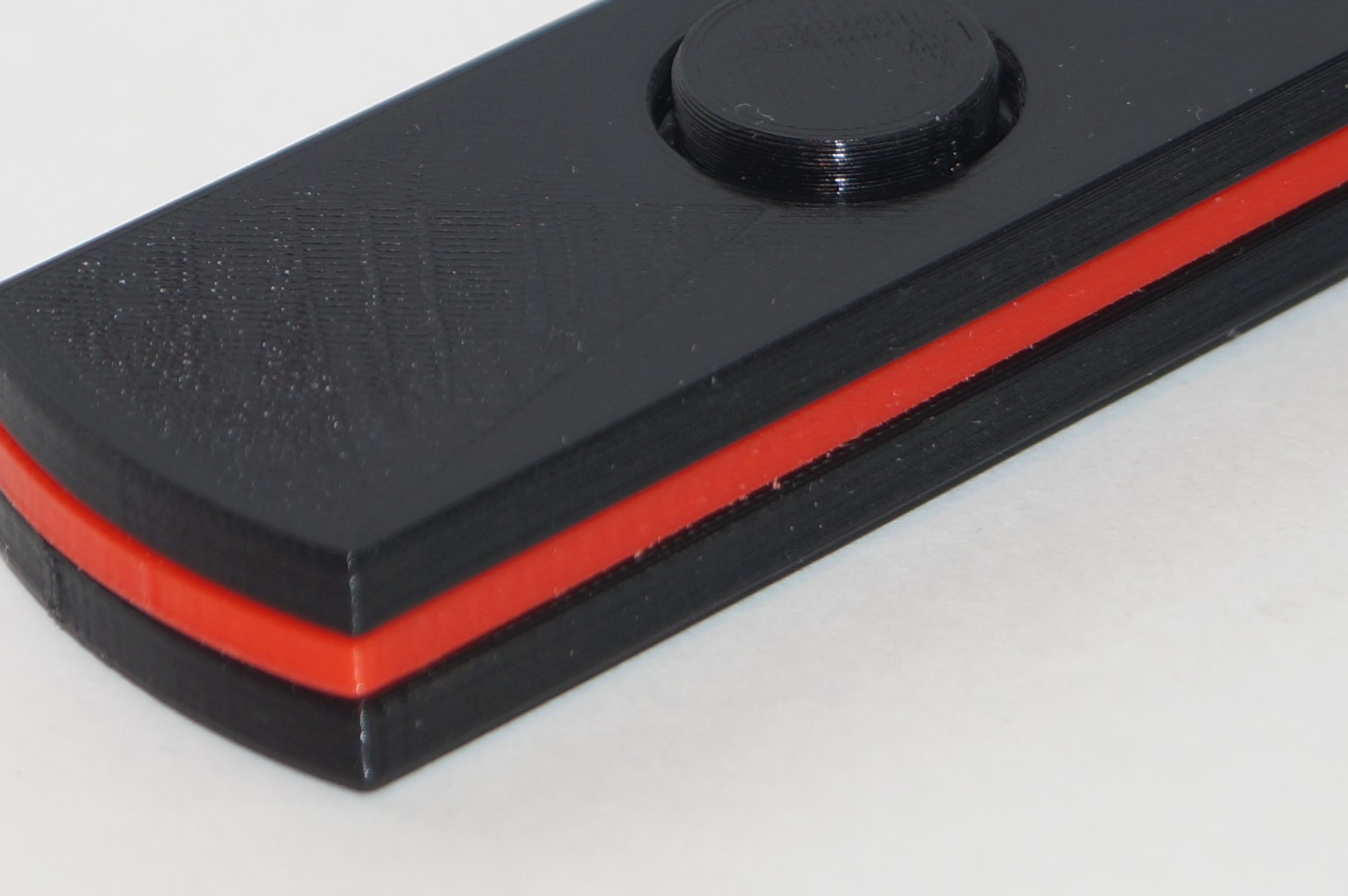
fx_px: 4667
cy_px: 252
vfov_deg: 10.9
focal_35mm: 125
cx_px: 861
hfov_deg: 16.4
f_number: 5.6
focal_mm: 55
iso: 100
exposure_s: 1/100
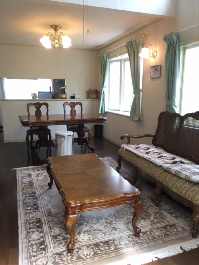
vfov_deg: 61.7
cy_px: 132
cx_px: 100
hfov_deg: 48.2
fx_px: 222
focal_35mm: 29
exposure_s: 1/15
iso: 25
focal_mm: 4.15
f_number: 2.2
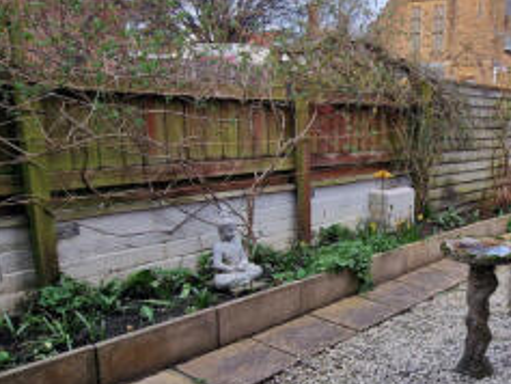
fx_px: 473
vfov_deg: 44.0
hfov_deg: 50.0
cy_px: 228
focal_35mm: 32
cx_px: 467
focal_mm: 2.2
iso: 50
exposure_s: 1/473
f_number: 2.2
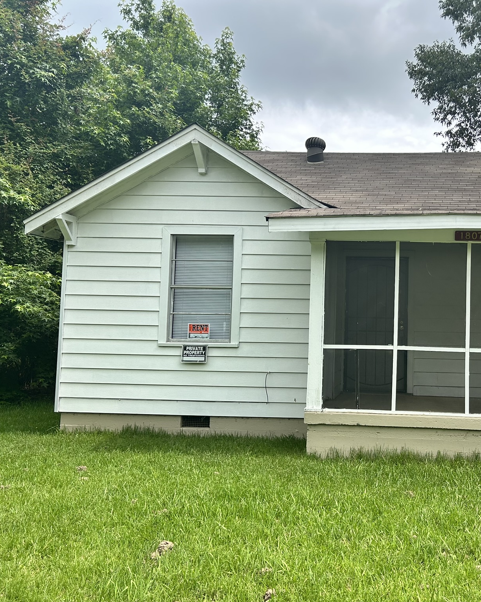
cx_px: 376
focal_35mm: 34
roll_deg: -0.7
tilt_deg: +3.6
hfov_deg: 41.7
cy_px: 302
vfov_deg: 52.8
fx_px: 605
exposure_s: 1/1159
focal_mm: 5.7
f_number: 1.5
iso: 50
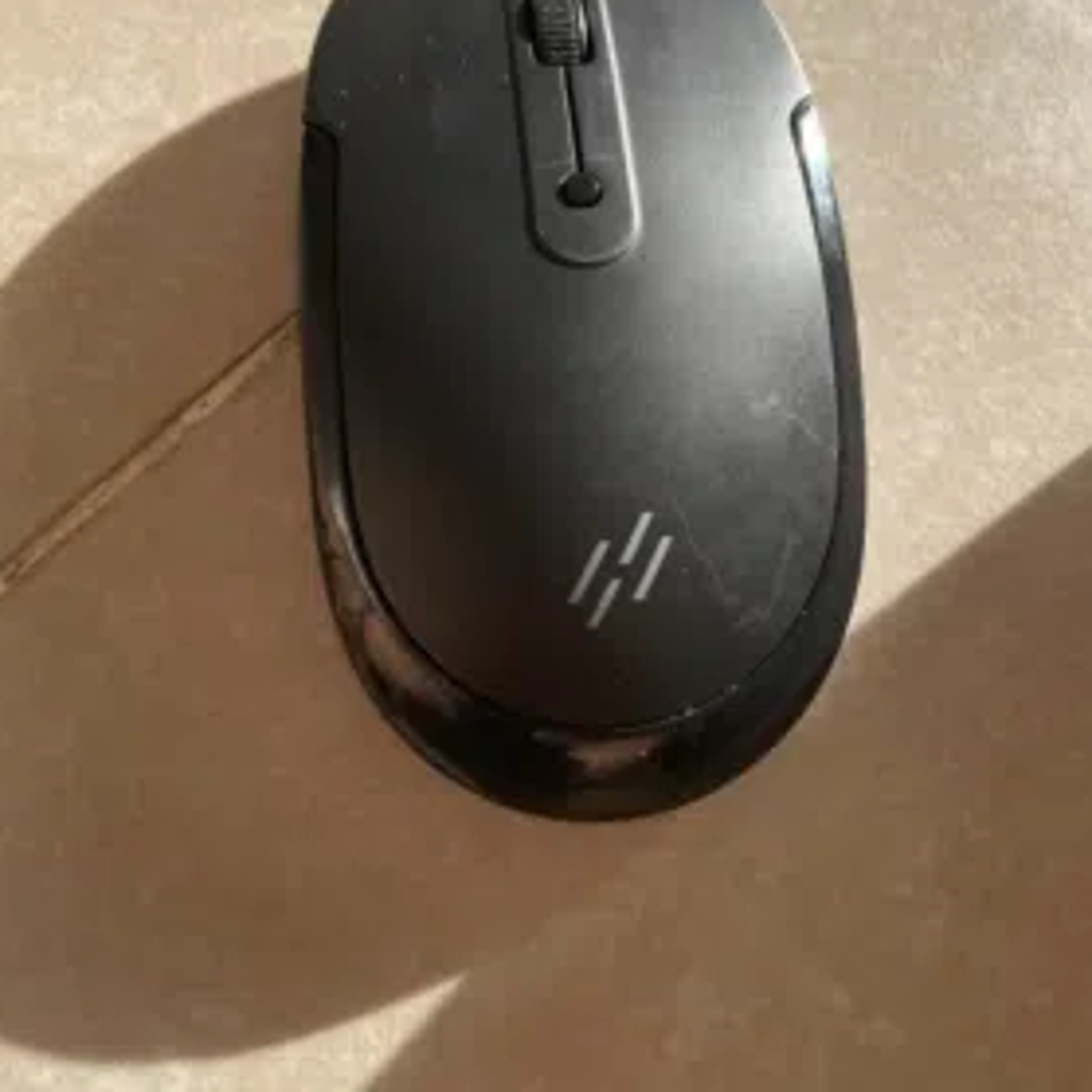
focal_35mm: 33
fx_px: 1178
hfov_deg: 49.7
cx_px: 544
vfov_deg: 48.5
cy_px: 325
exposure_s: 1/125
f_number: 1.6
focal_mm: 4.2
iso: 32
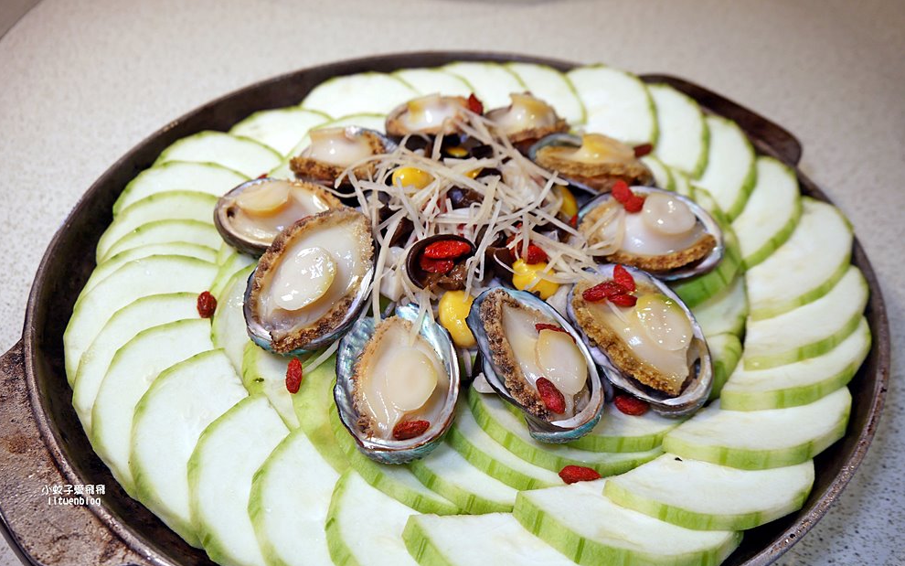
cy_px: 328
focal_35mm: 30
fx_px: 740
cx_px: 452
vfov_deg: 41.7
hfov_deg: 62.9
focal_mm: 14
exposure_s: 1/125
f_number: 3.5
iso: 200
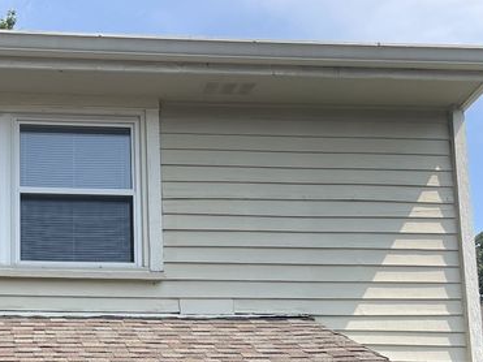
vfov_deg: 20.0
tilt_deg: +8.1
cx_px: 21
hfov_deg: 26.9
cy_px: 435
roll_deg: -0.8
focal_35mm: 69
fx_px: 962
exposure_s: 1/2012
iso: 32
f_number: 1.6
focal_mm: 5.1
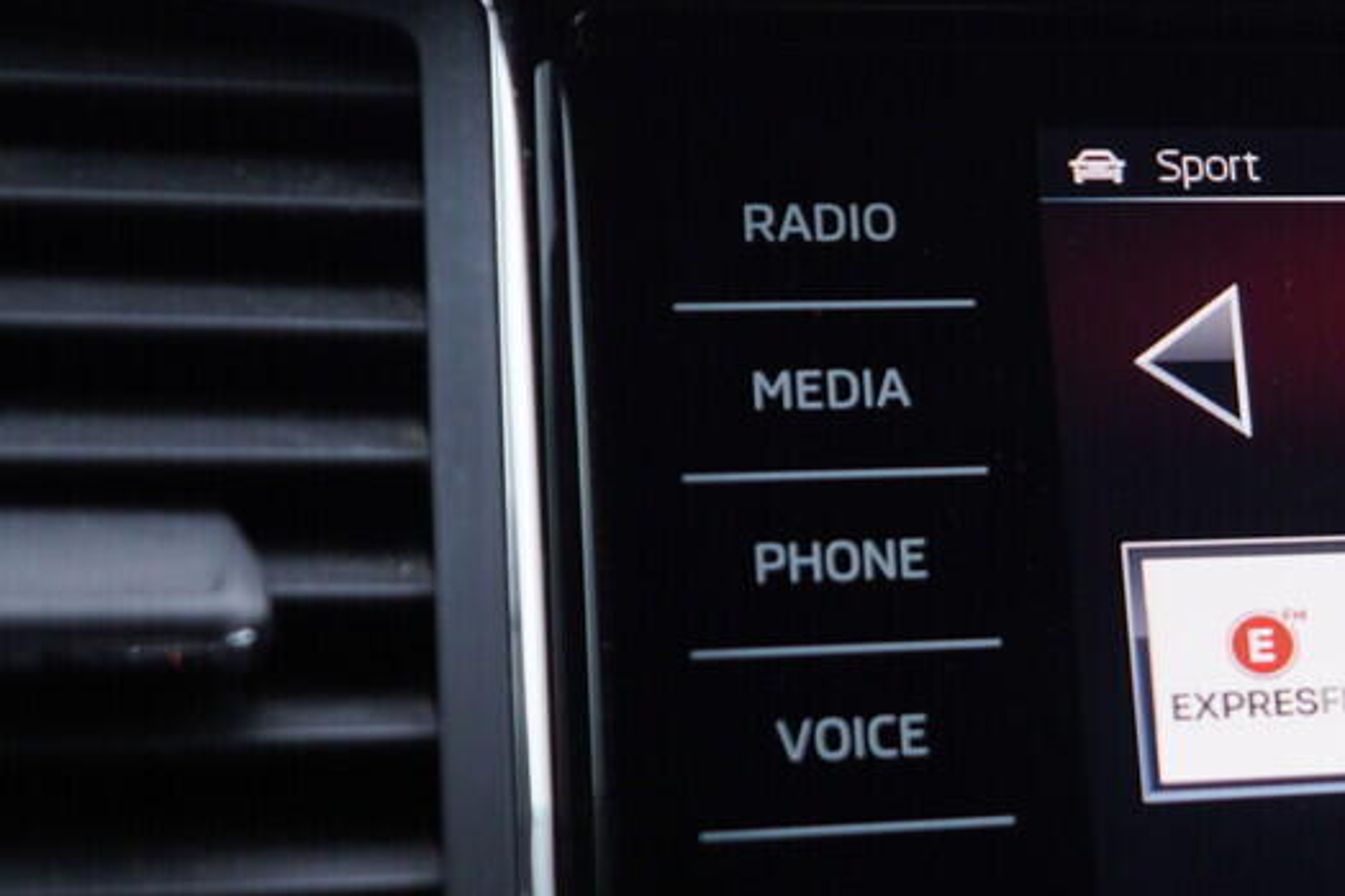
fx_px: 3697
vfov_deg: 13.8
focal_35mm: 99
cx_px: 1807
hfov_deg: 18.9
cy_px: 590
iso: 125
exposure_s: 1/40
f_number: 3.2
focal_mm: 24
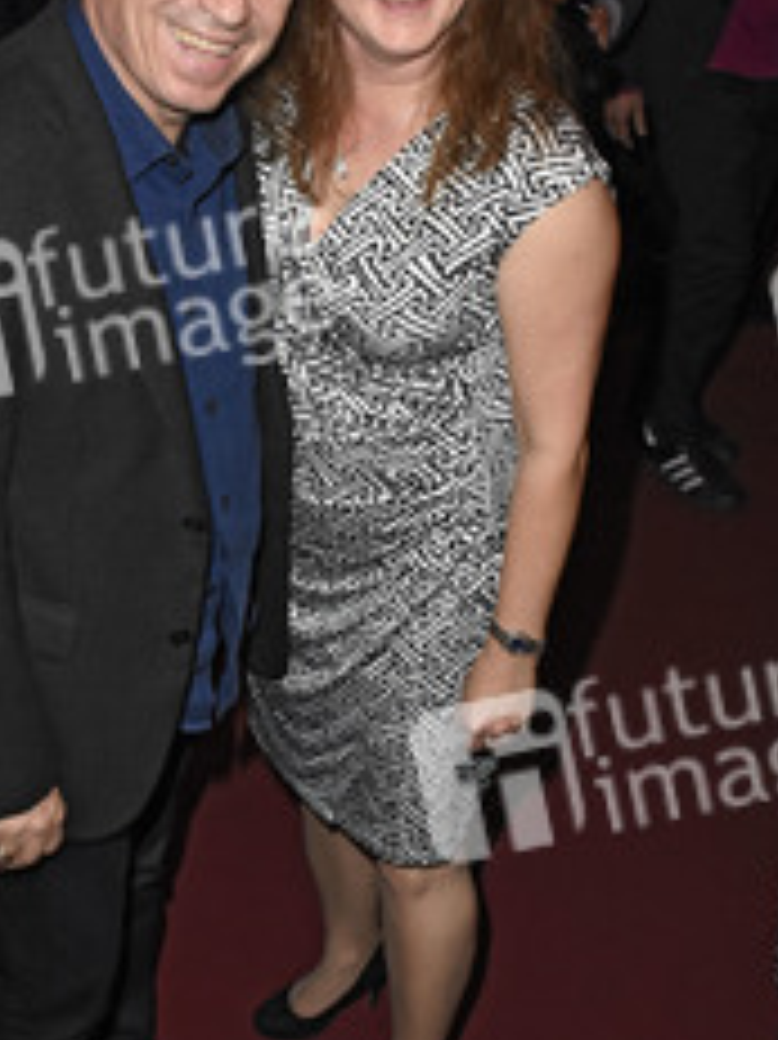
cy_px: 531
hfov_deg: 26.3
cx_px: 234
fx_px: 1650
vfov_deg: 35.0
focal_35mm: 55
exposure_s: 1/60
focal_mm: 22
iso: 3200
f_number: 6.3
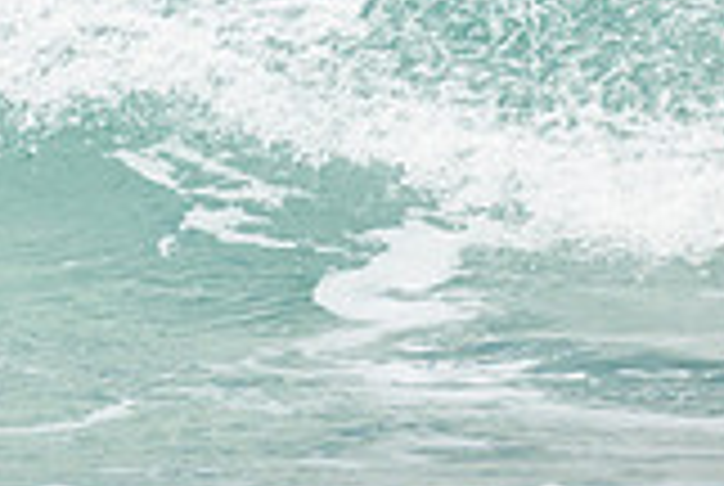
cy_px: -160
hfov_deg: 0.7
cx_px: -211
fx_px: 57946
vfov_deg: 0.5
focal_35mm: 2876
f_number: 11
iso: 900
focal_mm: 800
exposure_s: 1/2000
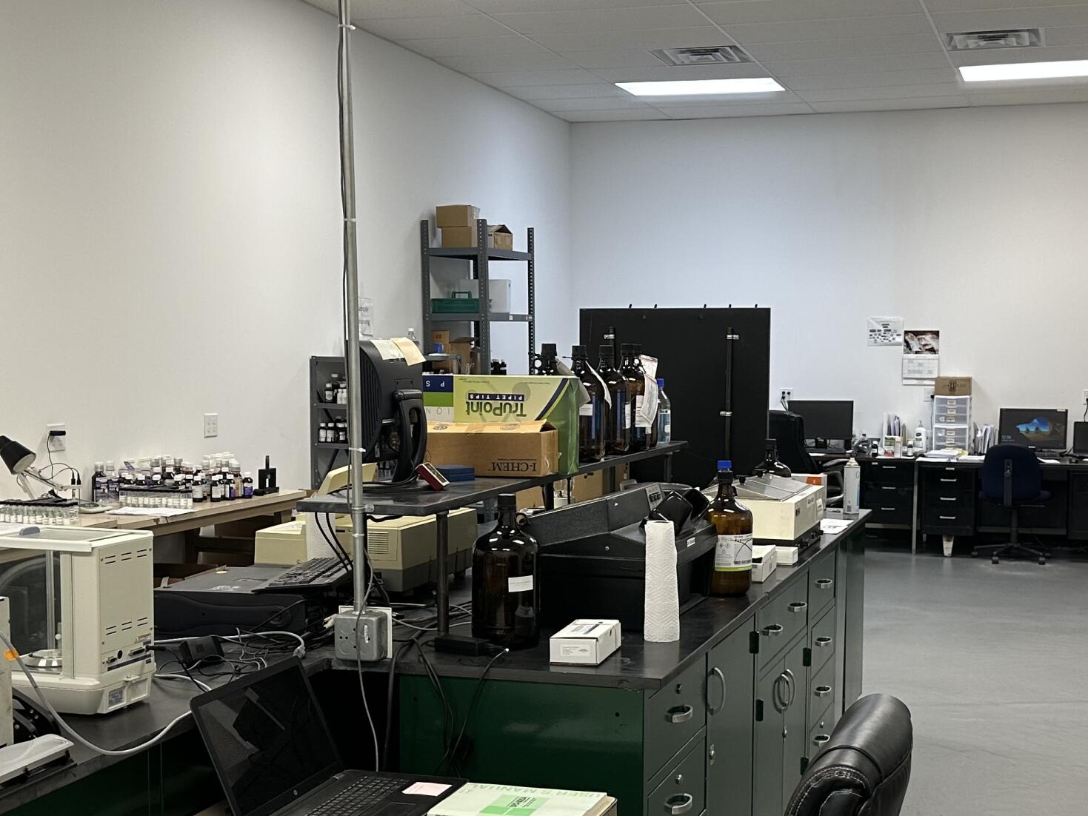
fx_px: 1540
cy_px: 496
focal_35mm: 49
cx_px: 625
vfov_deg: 29.6
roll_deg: -0.5
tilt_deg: -5.3
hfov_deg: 38.8
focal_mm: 6.86
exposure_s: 1/60
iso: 125
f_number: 1.78
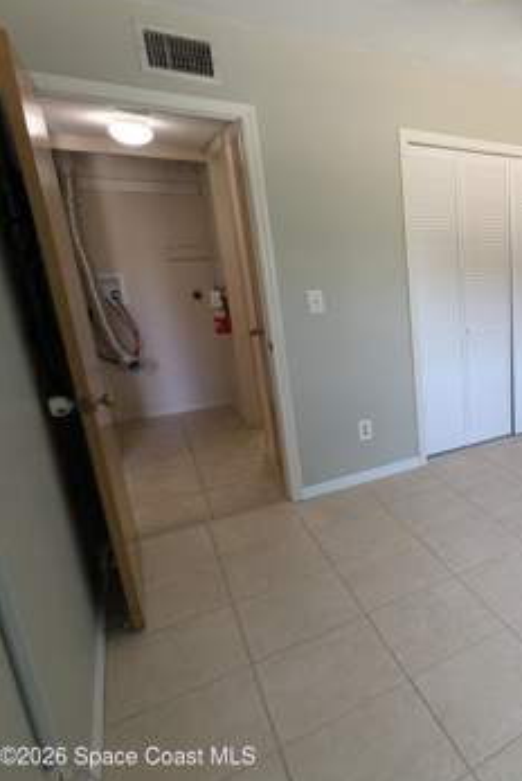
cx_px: 538
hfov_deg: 45.3
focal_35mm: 23
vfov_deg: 76.0
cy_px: 385
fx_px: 499
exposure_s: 1/50.1
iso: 145
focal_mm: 2.35
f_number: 2.2
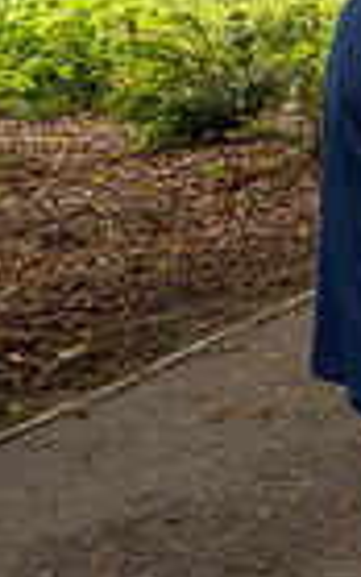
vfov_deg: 17.7
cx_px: 1162
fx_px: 1840
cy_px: 158
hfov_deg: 8.7
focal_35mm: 117
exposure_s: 1/100
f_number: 8
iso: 160
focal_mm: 27.5
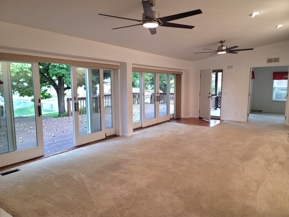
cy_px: 108
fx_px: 209
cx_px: 144
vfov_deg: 54.9
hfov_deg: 69.4
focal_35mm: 25
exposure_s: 1/120
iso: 250
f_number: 1.8
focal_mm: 7
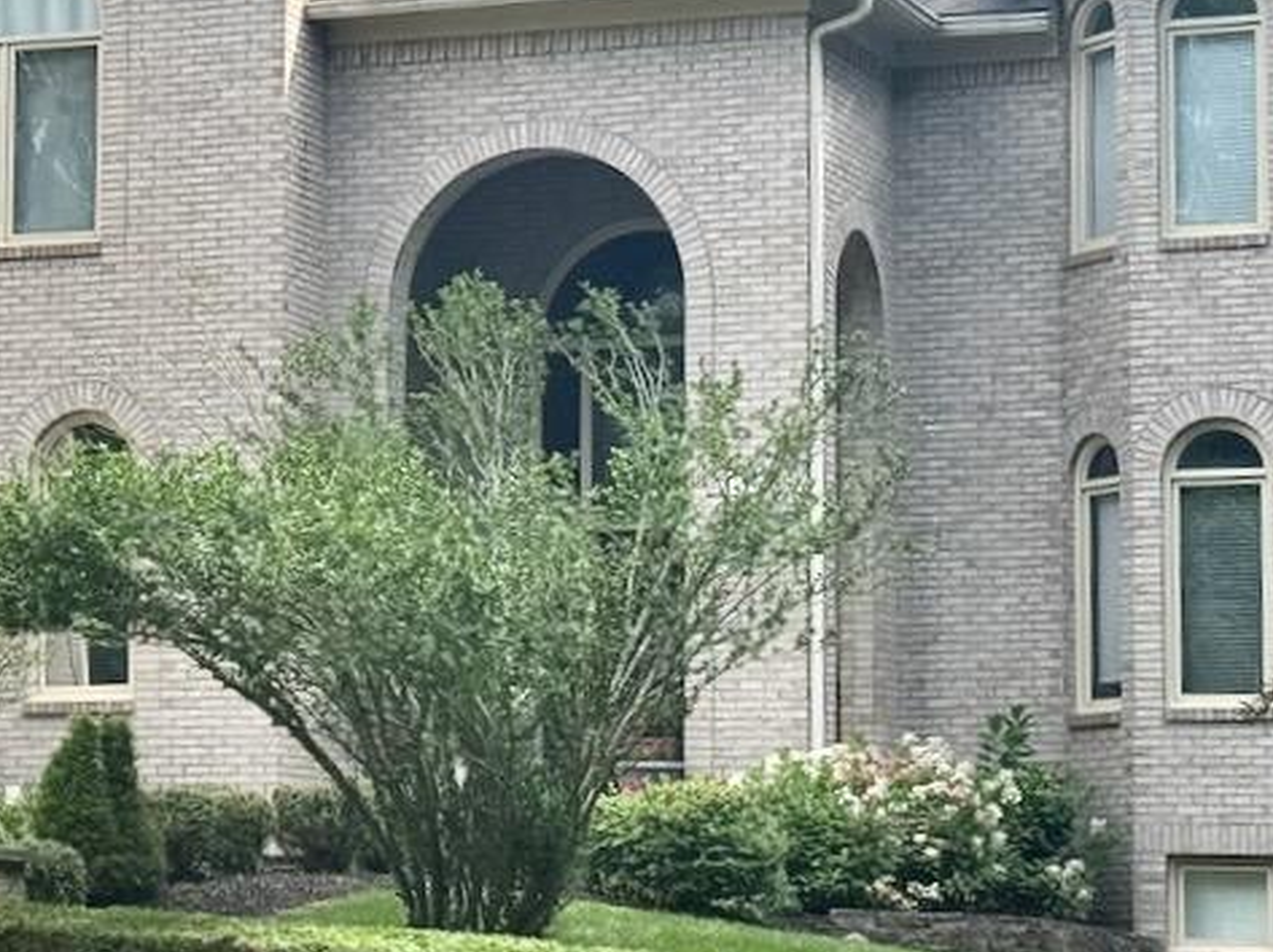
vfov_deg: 11.4
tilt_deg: +6.6
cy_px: 438
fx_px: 4777
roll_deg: +0.3
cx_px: 245
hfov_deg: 15.1
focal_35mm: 130
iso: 64
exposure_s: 1/1000
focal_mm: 6.76
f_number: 1.78
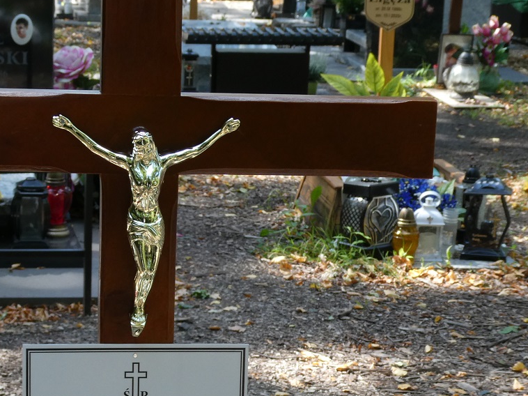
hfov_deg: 17.2
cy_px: 321
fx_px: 1738
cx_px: 117
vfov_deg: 12.9
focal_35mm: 114
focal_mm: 9.6
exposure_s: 1/80
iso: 100
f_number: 4.1
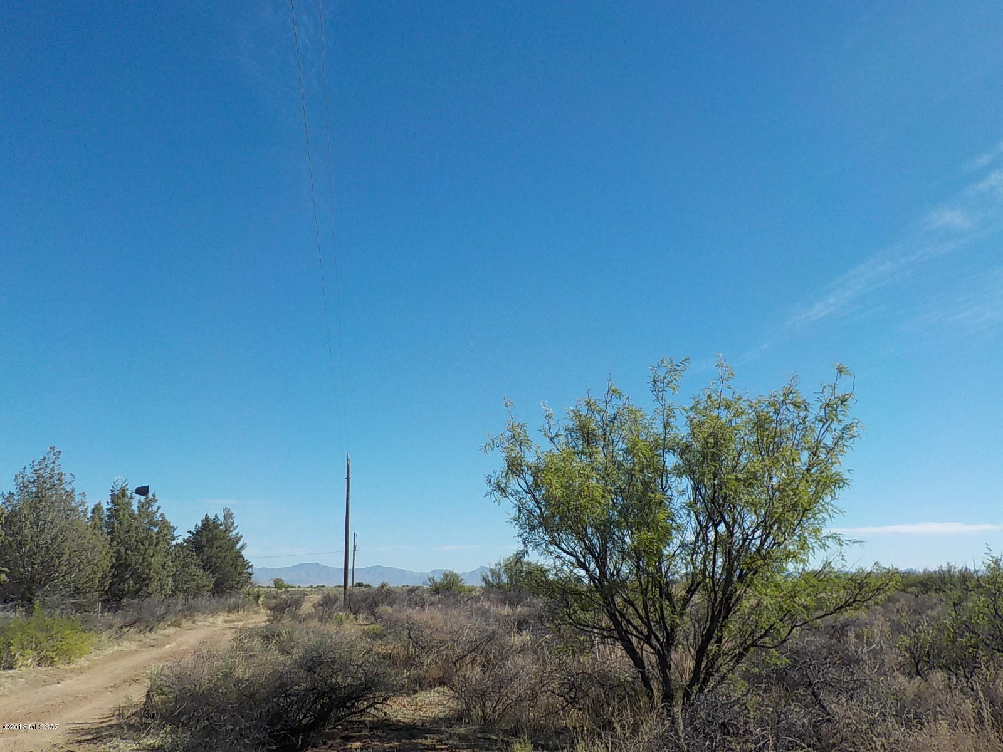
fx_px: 869
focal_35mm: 30
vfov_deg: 46.8
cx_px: 502
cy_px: 376
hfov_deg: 60.0
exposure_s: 1/1250
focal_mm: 4.1
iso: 125
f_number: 3.3
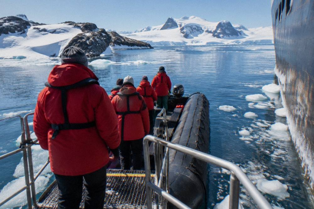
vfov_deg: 27.5
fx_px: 427
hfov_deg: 40.4
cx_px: 157
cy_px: 104
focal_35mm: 49
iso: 320
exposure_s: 1/800
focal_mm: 49
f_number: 5.6
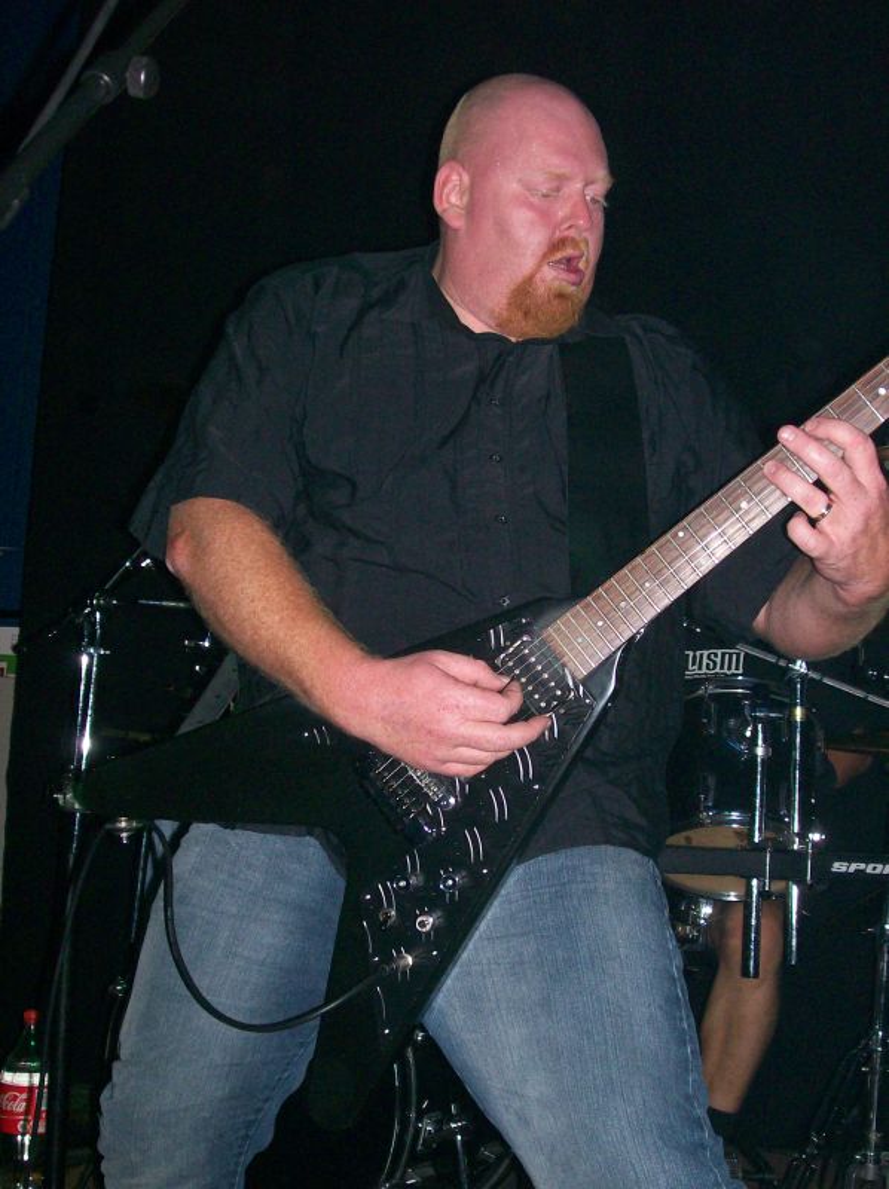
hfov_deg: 26.0
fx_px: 1922
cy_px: 594
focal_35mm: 56
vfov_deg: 34.4
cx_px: 444
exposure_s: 1/83.6
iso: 140
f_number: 3.4
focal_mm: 9.4
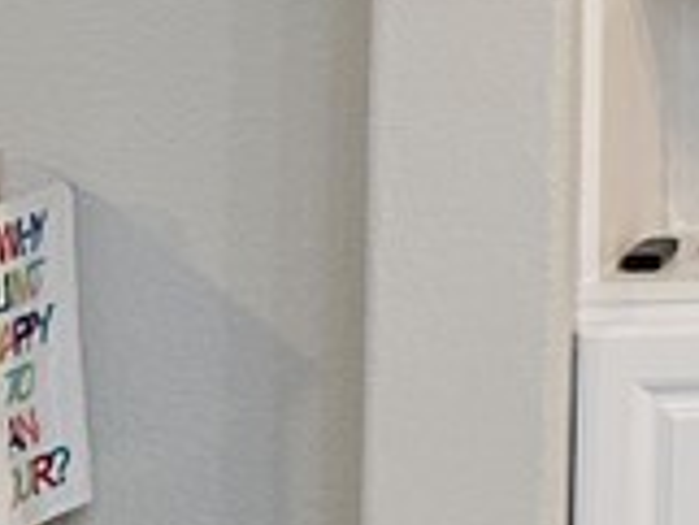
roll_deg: +1.0
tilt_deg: +3.7
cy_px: -586
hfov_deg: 9.5
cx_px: 2045
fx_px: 3334
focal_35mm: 165
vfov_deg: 8.5
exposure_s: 1/60
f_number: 1.5
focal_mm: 5.7
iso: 80
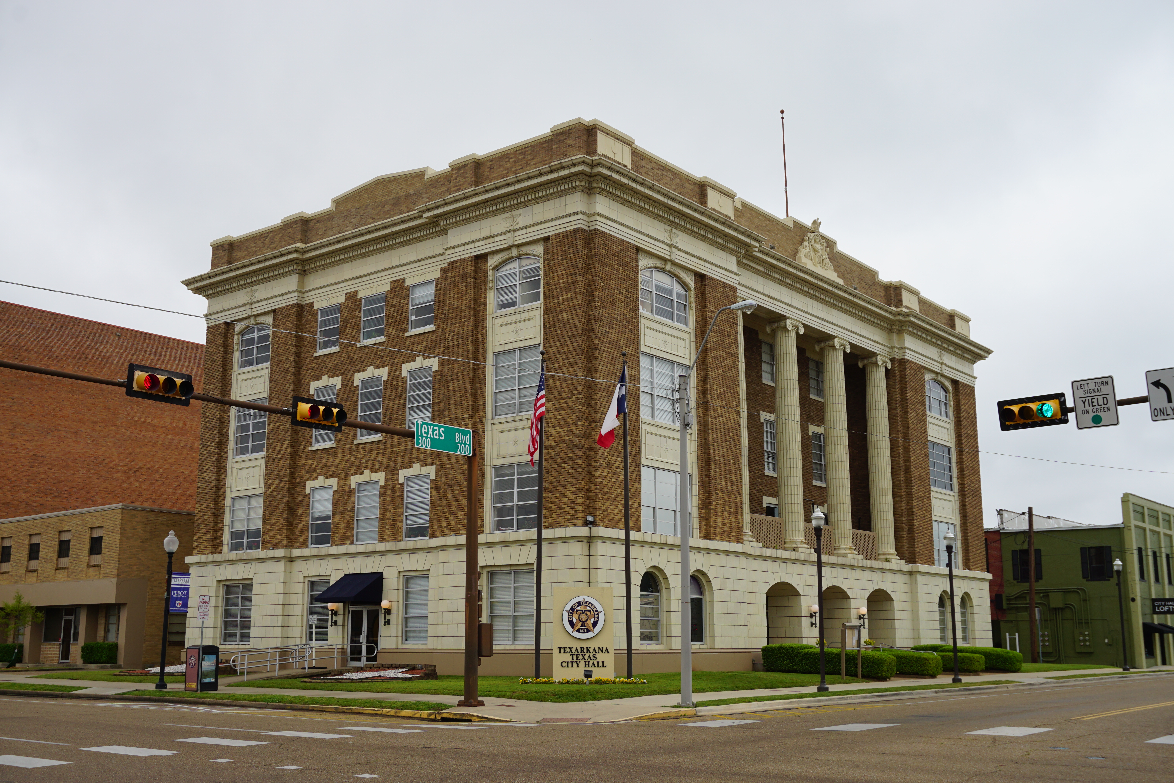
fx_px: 1223
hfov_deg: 51.3
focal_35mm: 38
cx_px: 587
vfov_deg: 35.5
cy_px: 392
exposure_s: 1/100
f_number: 8
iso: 100
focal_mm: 25
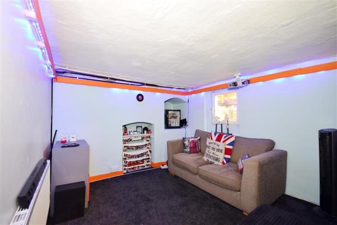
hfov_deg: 100.4
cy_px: 112
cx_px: 168
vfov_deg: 77.3
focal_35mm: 15
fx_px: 140
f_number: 5.6
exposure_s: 1
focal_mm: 10
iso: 400
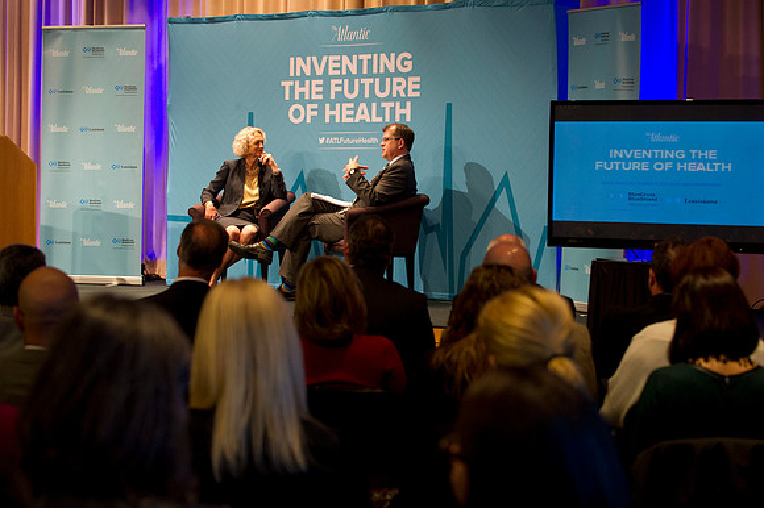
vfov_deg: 16.6
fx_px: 1739
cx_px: 382
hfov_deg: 24.8
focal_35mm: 82
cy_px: 254
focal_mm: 82
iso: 2500
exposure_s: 1/80
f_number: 4
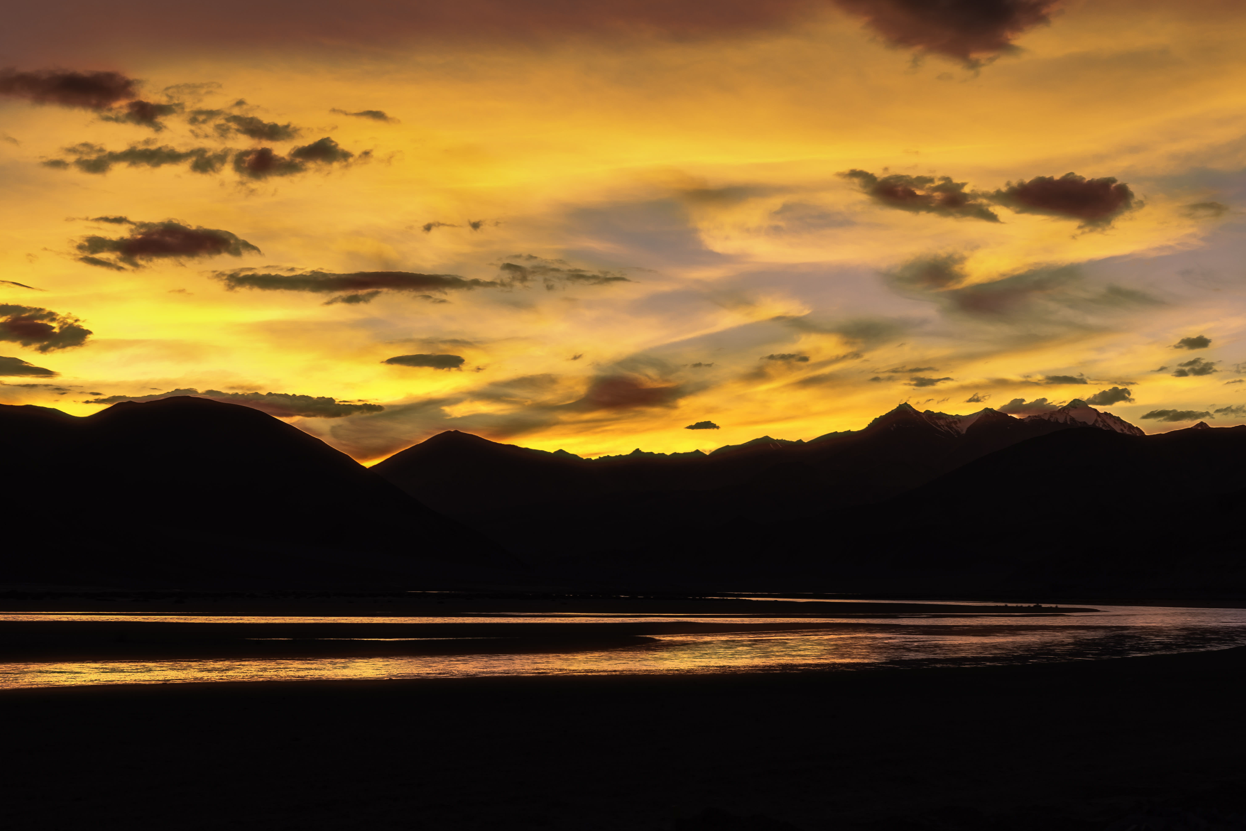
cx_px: 624
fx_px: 1765
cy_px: 422
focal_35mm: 51
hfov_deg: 38.9
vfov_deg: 26.5
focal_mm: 50
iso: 100
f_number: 6.3
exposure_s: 1/50
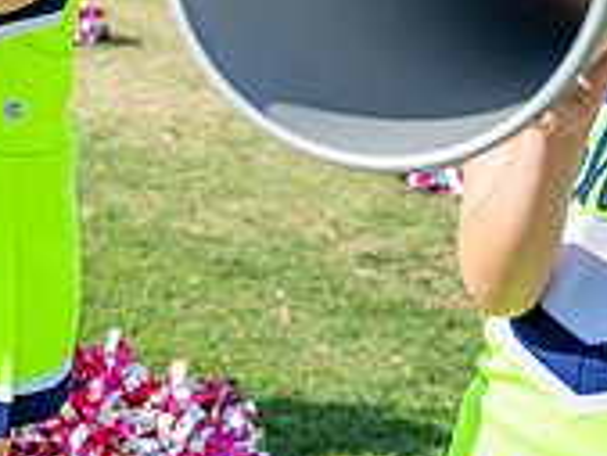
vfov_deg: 13.4
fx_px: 1843
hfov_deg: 17.9
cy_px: -212
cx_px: -104
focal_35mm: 105
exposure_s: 1/1250
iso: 100
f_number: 2.8
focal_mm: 29.7
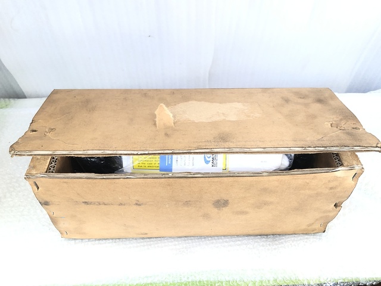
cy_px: 143
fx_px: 308
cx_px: 190
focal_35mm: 28
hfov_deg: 63.4
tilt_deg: -46.5
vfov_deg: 49.7
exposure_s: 1/20
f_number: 1.8
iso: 40
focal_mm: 3.99
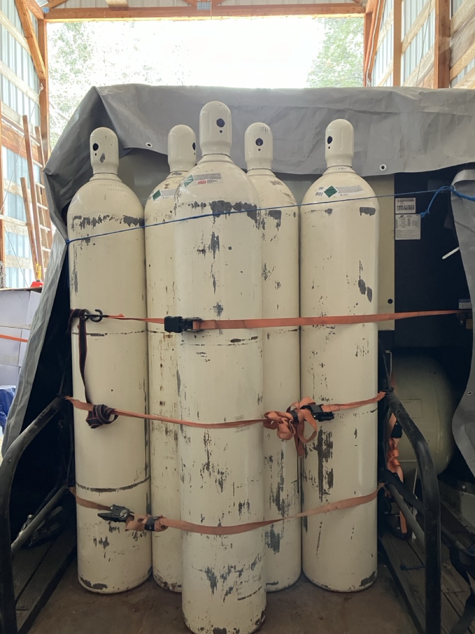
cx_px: 238
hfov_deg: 49.7
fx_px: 512
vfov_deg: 63.4
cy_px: 317
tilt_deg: -1.0
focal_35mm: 28
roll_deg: +0.1
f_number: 1.8
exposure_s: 1/41
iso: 320
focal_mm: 3.99
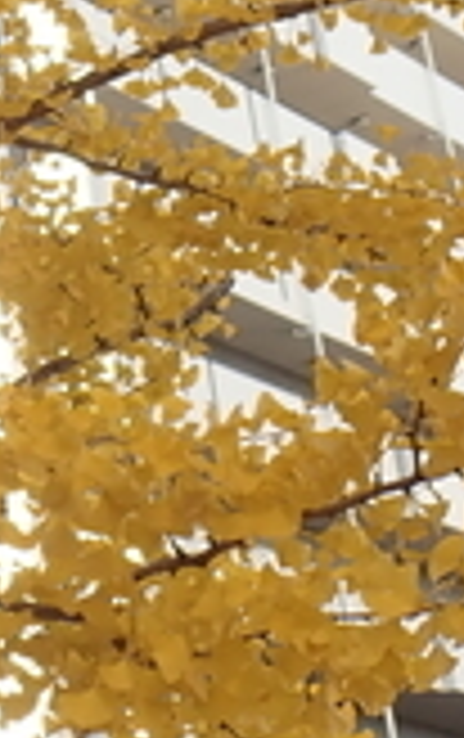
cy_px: -158
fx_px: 2500
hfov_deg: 10.1
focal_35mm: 124
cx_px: -342
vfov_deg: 16.1
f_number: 3.2
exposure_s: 1/200
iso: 100
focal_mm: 5.87
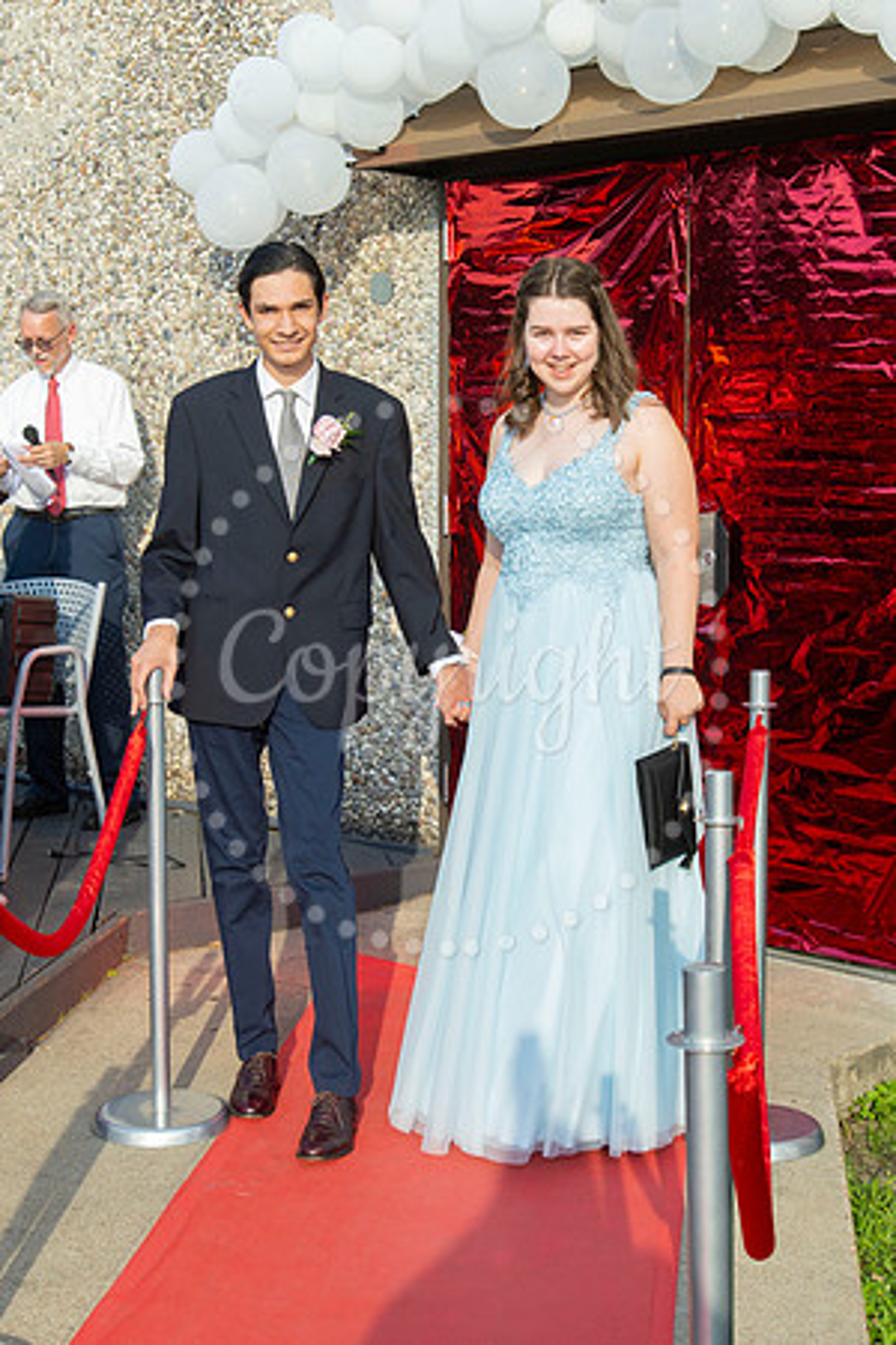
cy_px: 606
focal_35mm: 58
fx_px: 2153
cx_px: 448
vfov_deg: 34.6
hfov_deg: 23.5
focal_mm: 35
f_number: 8
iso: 160
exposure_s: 1/250
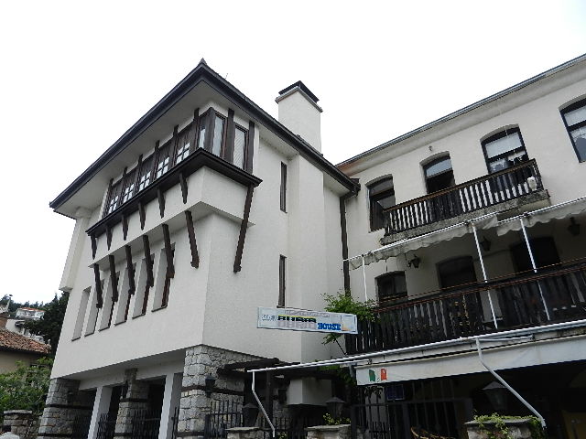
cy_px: 220
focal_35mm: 25
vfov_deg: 54.9
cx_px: 293
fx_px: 423
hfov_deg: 69.4
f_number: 3.5
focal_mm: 4.5
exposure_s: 1/640
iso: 160
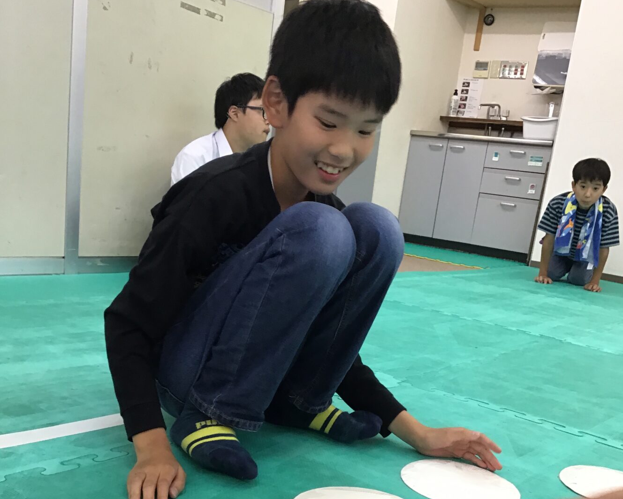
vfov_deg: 35.6
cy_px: 384
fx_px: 756
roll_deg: -7.5
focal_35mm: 41
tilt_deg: -16.9
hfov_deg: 44.8
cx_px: 316
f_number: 2.4
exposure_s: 1/33
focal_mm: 3.3
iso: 100
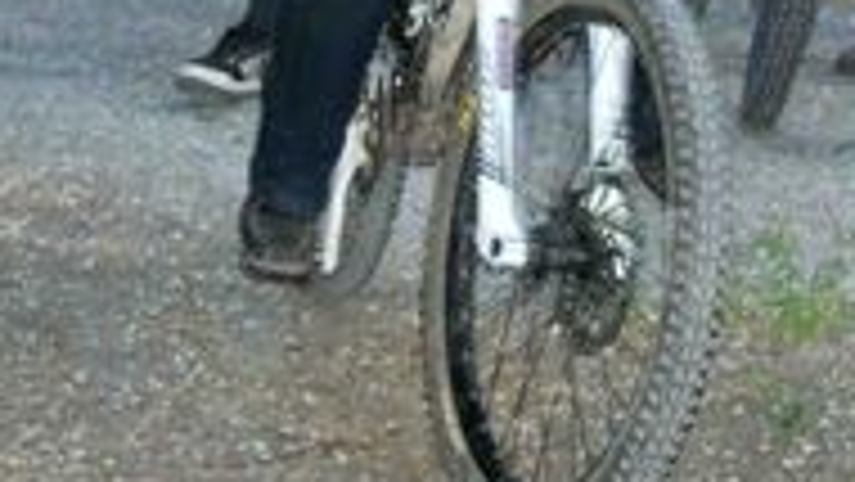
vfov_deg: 9.3
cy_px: -236
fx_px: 2880
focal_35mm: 127
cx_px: 254
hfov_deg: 16.8
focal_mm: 28
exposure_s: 1/60
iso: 400
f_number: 3.5
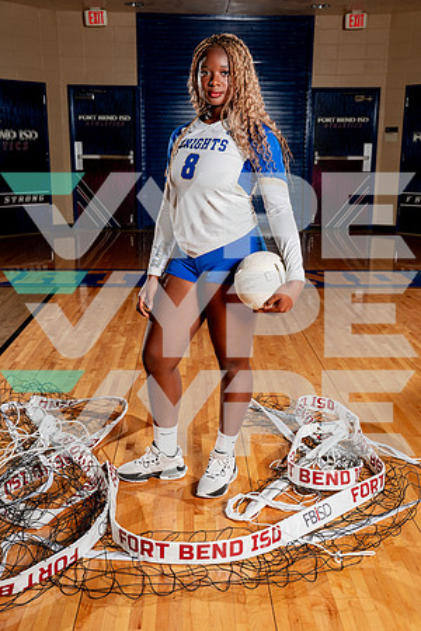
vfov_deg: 47.4
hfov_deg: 32.6
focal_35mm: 41
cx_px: 210
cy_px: 316
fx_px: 719
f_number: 5.6
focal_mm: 41
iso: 200
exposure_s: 1/250
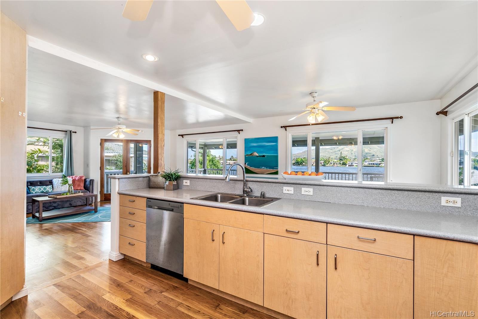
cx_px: 239
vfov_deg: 73.8
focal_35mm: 16
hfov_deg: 96.7
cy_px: 160
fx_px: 213
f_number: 9
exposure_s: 1/500
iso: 500
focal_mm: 16
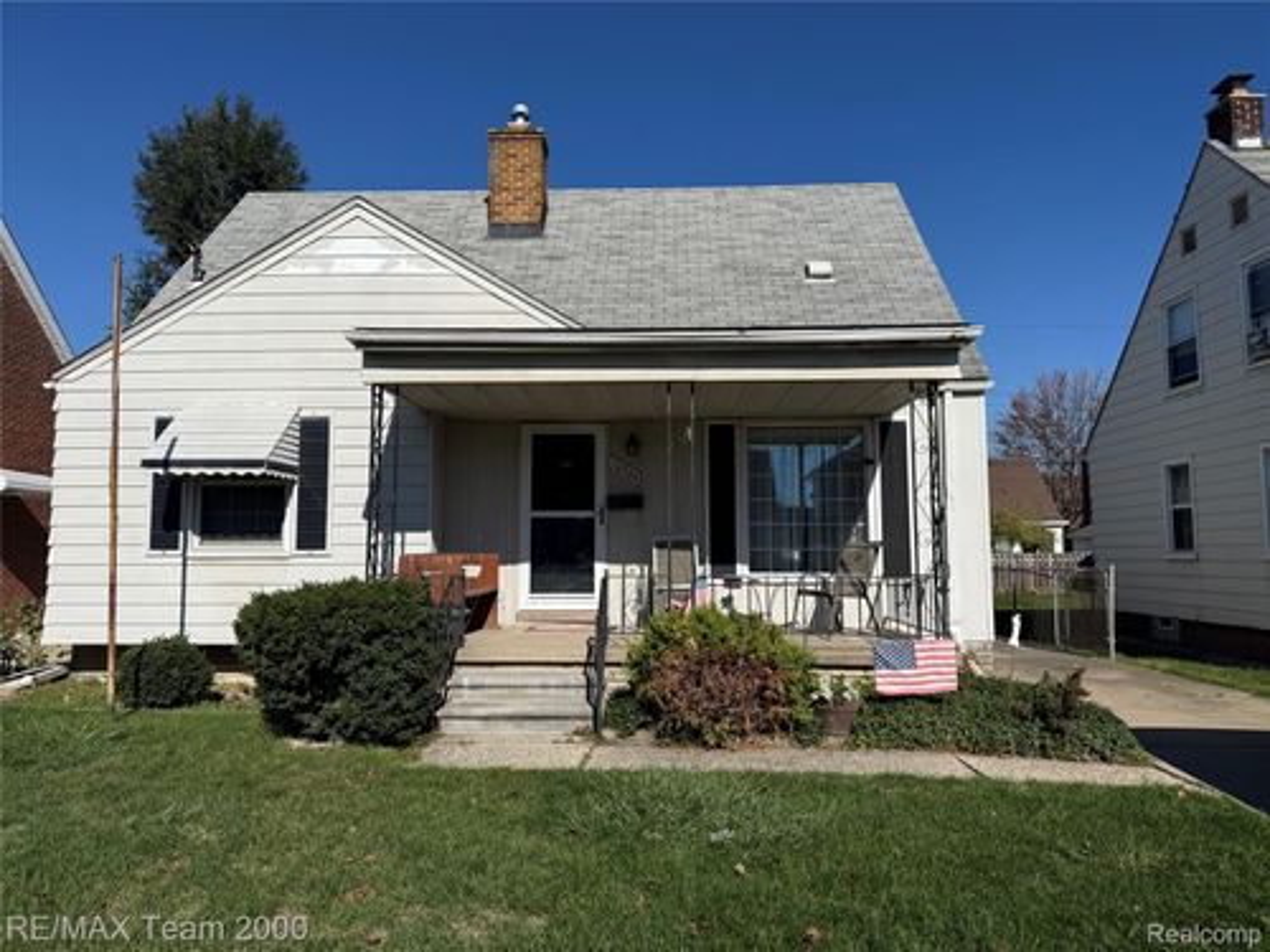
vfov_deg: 56.8
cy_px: 476
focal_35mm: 24
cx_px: 635
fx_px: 881
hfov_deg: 71.6
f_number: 1.78
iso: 80
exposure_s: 1/9091
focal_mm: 6.76
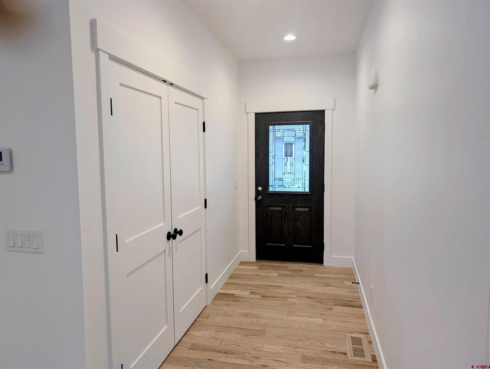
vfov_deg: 56.9
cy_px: 184
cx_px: 245
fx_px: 340
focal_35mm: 24
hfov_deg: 71.5
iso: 29
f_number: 1.68
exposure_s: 1/30
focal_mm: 6.9
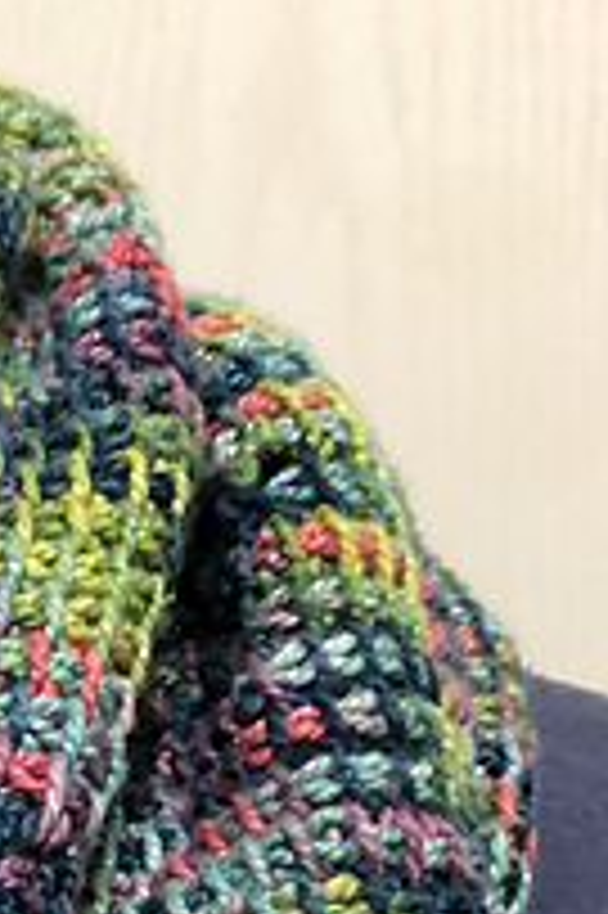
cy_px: 1058
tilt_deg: -3.5
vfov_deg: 20.9
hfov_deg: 13.7
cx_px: -392
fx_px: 2334
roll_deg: +0.0
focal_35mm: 92
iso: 80
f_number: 1.8
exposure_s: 1/6
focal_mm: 3.99
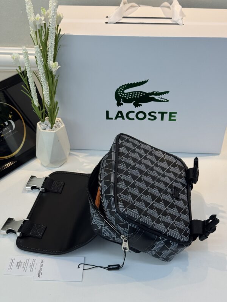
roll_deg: -0.7
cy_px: 151
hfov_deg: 30.3
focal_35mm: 48
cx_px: 114
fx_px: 420
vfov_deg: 39.7
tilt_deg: -35.9
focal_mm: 6.76
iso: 64
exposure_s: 1/507
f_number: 1.78
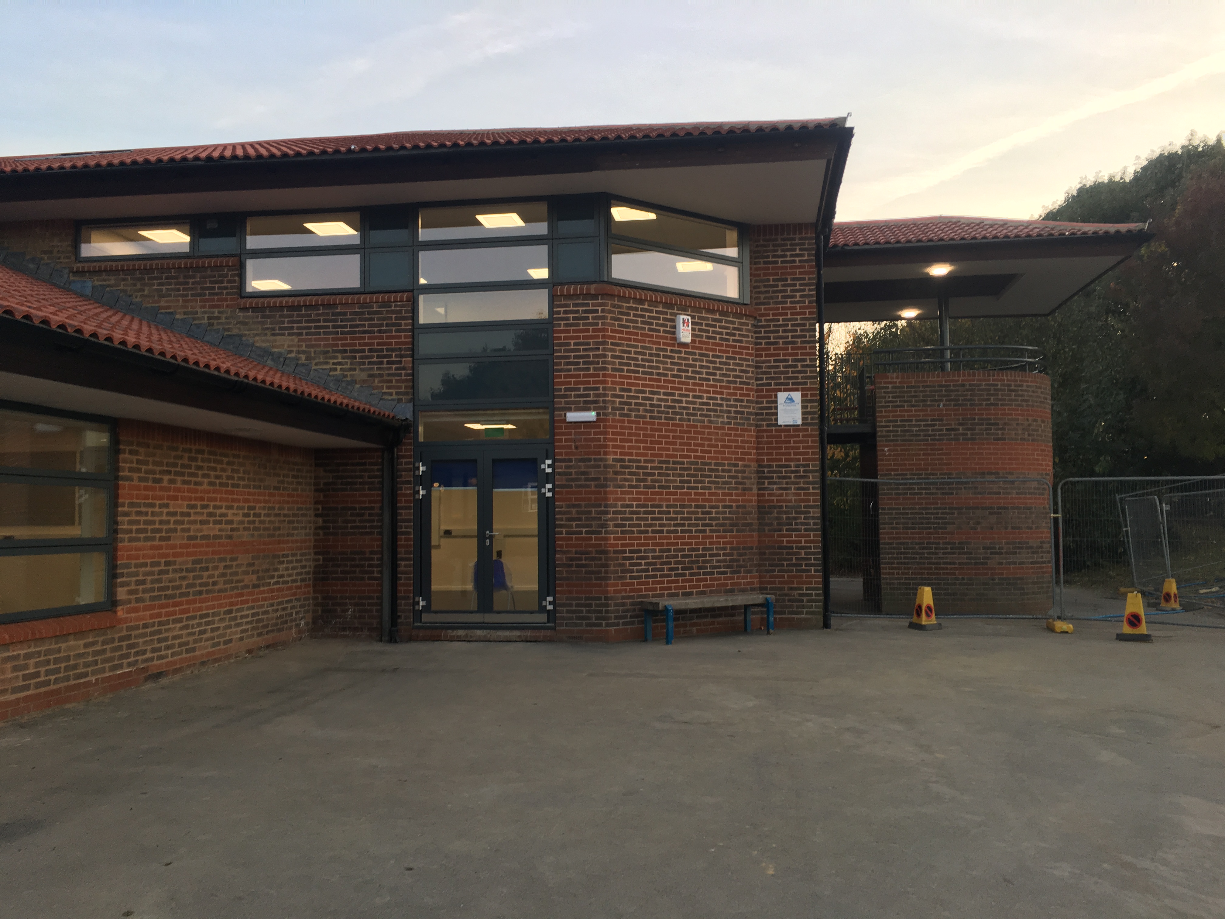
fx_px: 1026
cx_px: 612
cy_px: 460
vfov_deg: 48.2
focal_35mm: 29
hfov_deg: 61.7
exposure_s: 1/100
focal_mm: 4.15
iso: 32
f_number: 2.2
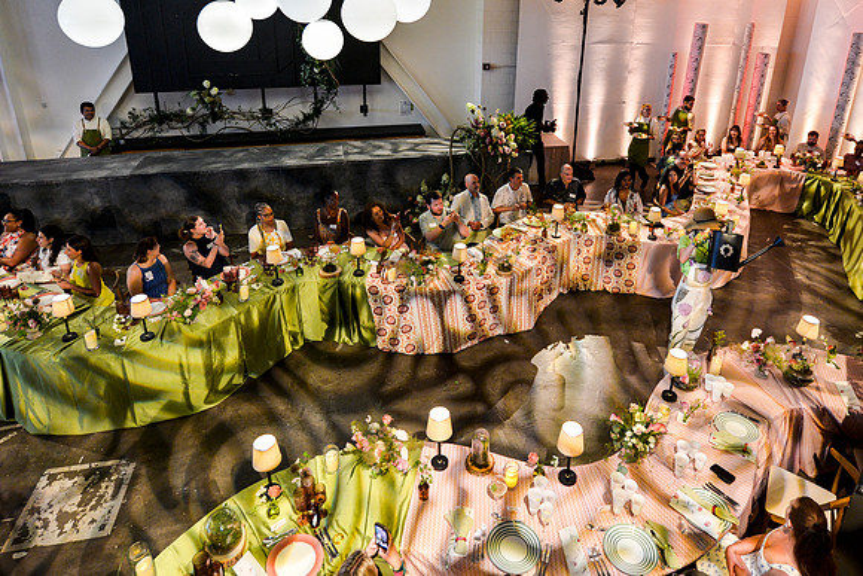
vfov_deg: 64.6
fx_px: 456
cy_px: 288
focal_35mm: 19
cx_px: 432
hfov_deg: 86.9
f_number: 4
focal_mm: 19
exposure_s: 1/125
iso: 1250
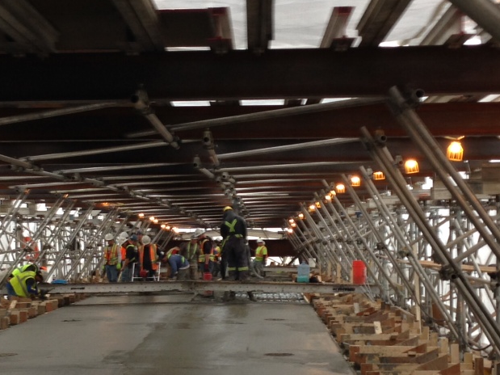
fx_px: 1256
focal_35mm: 87
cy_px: 242
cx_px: 212
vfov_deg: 16.9
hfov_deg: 22.5
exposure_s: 1/30
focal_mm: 4.12
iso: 50
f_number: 2.4
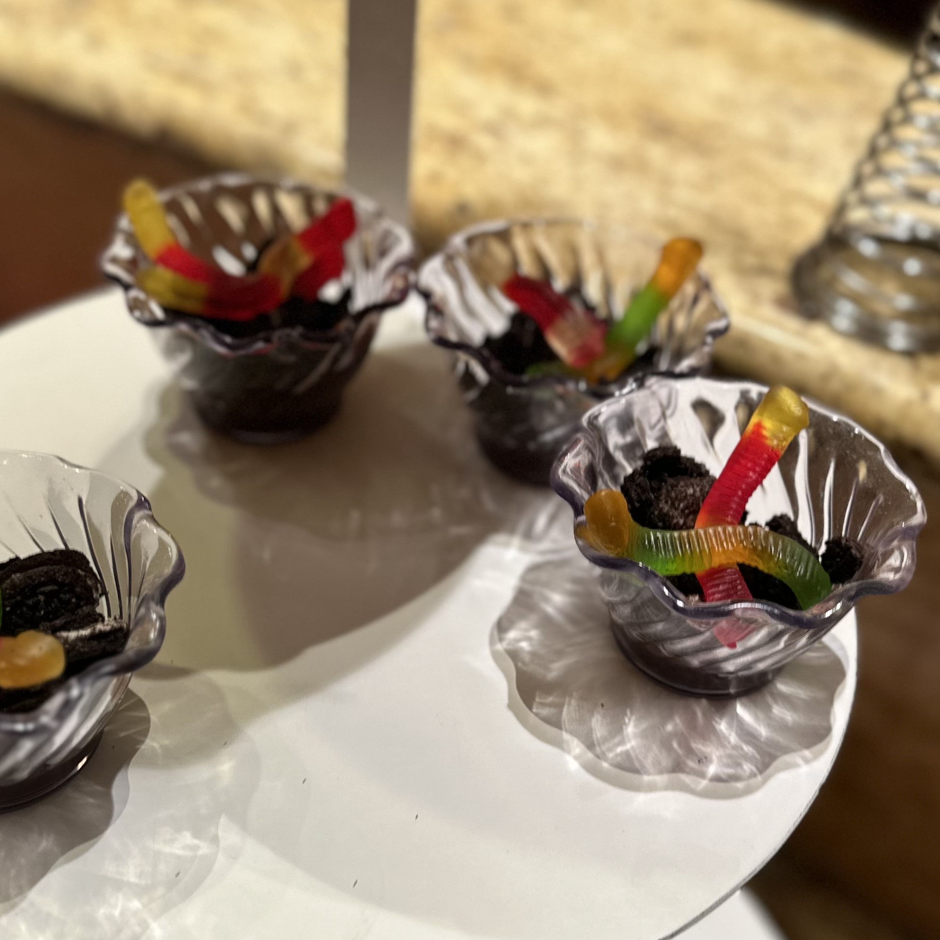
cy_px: 579
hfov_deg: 38.3
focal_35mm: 44
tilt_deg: -46.0
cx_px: 444
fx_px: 1352
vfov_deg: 38.1
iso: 125
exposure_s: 1/120
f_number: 1.78
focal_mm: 6.86
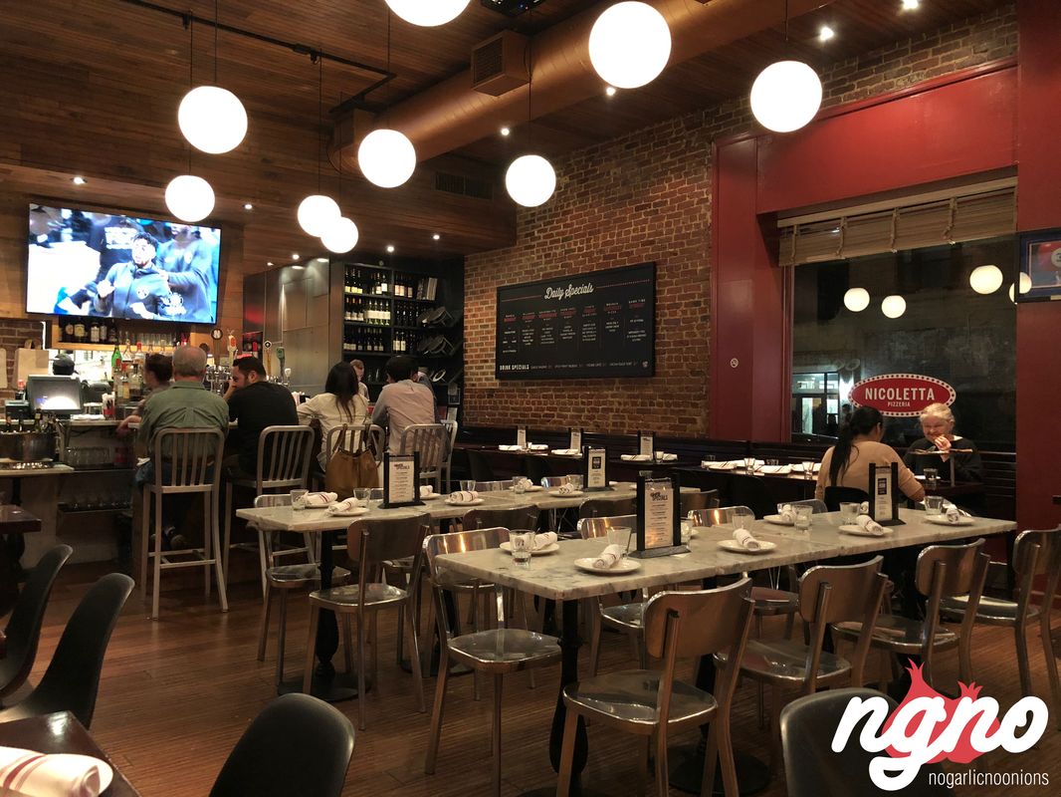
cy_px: 398
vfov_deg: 48.2
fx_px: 889
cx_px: 530
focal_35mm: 29
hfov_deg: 61.6
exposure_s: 1/4
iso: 125
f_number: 1.8
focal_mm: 3.99
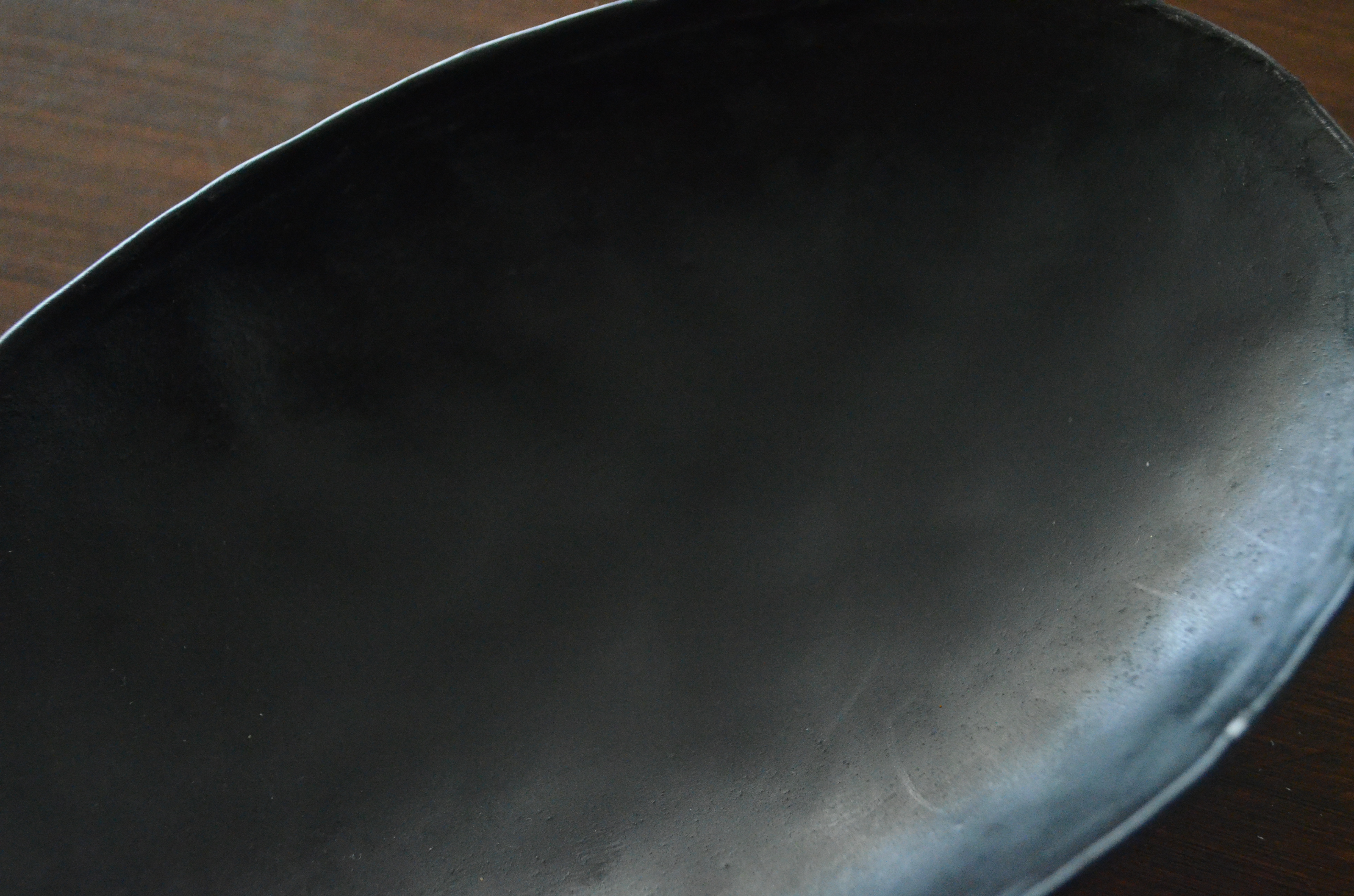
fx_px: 1802
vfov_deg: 28.0
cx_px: 677
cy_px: 448
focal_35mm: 48
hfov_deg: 41.2
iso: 6400
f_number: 5.6
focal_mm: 32
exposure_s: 1/125
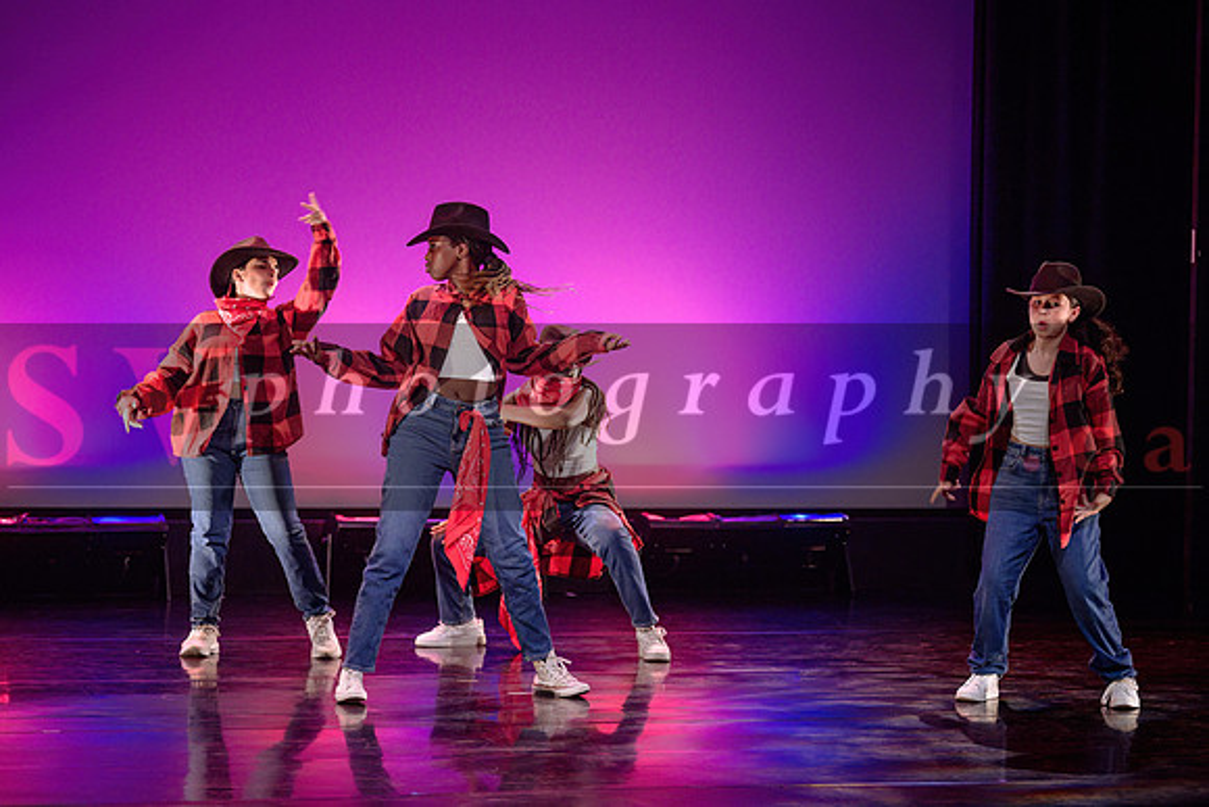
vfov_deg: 10.4
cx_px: 604
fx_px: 4453
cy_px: 358
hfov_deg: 15.5
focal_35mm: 133
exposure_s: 1/250
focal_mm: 116
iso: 1600
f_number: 2.8
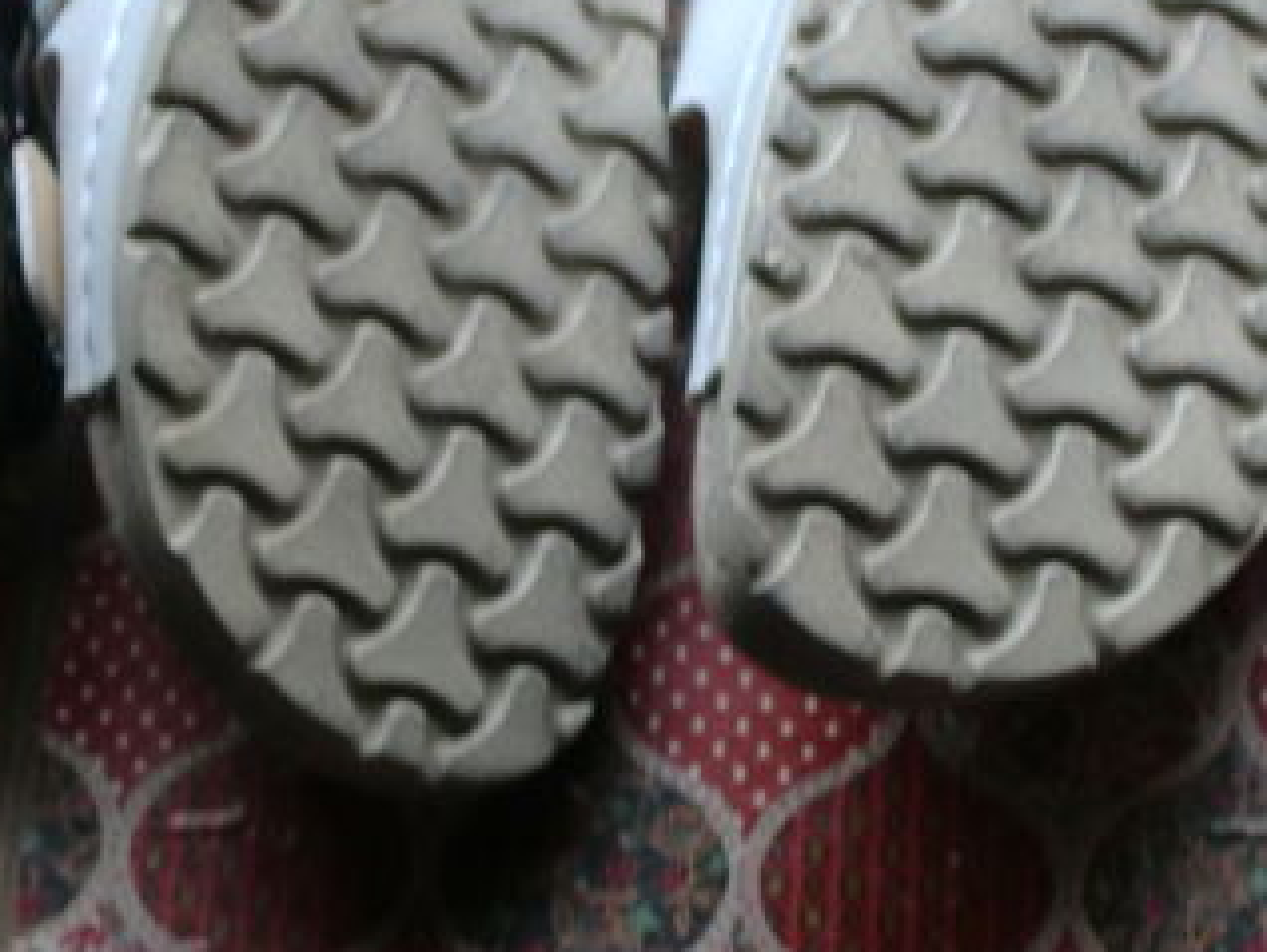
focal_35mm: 110
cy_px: 100
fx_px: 4029
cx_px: 781
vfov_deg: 13.4
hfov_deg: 17.8
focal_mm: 6.3
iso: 100
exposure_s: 1/60
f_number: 3.1
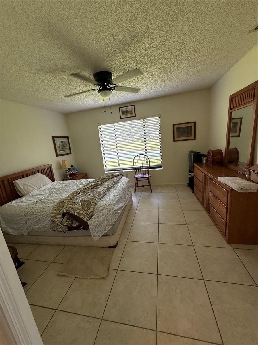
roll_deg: +7.2
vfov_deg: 102.1
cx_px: 129
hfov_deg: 85.7
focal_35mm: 14
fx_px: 139
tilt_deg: -11.2
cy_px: 172
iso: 100
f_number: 2.2
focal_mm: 2.22
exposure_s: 1/99
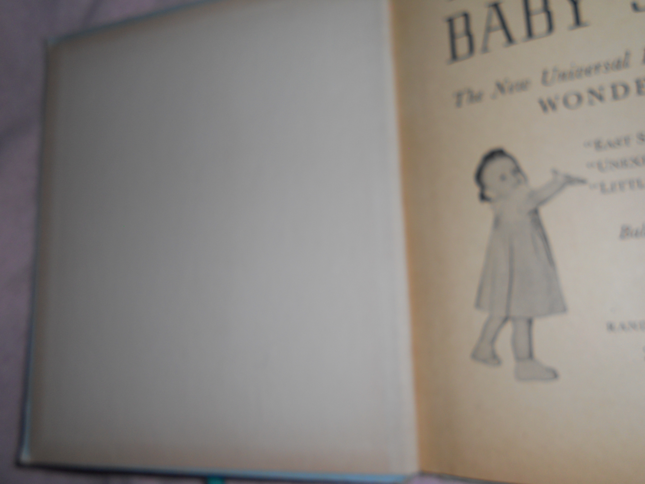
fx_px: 596
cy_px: 242
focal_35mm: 32
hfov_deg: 56.8
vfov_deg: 44.2
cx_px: 322
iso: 80
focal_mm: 5.8
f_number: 8.8
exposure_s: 1/25
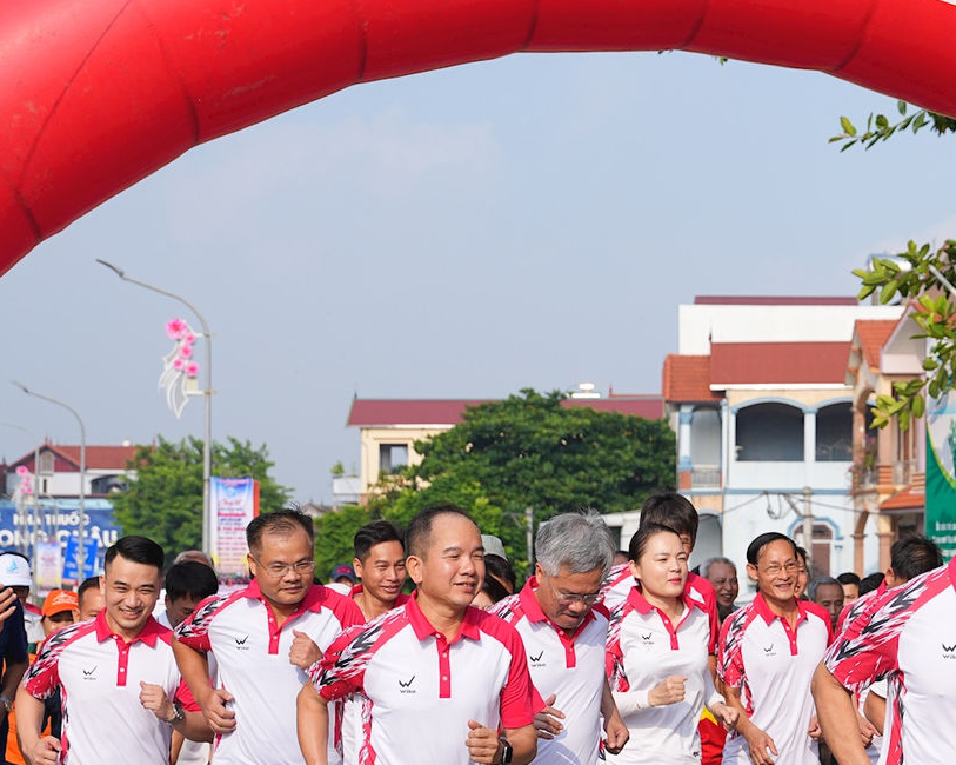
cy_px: 439
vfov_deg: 15.7
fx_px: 2771
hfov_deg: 19.2
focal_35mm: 98
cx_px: 881
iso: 125
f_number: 4
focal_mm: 41.4
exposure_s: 1/1000
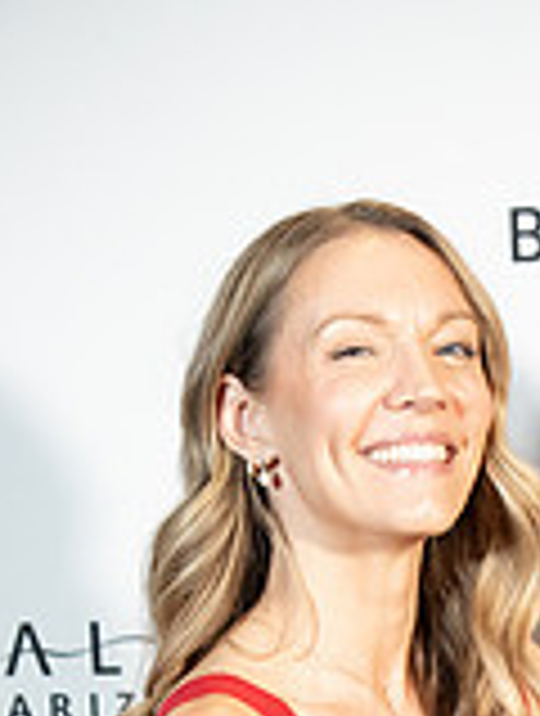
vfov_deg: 10.1
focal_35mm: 190
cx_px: 580
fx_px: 3936
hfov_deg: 7.8
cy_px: 1009
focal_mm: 70
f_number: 2.8
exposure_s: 1/160
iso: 1600
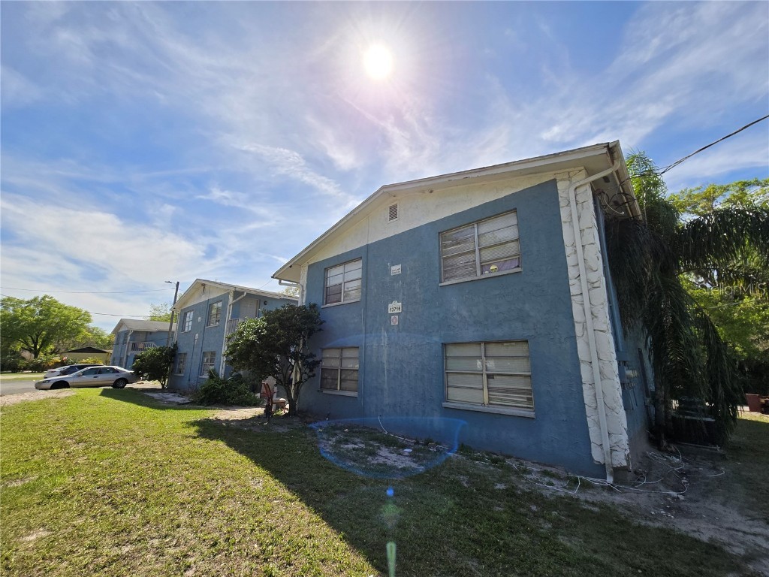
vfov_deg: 89.9
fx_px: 289
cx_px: 384
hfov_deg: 106.2
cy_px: 288
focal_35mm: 13
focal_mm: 2.2
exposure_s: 1/2874
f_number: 2.2
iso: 50
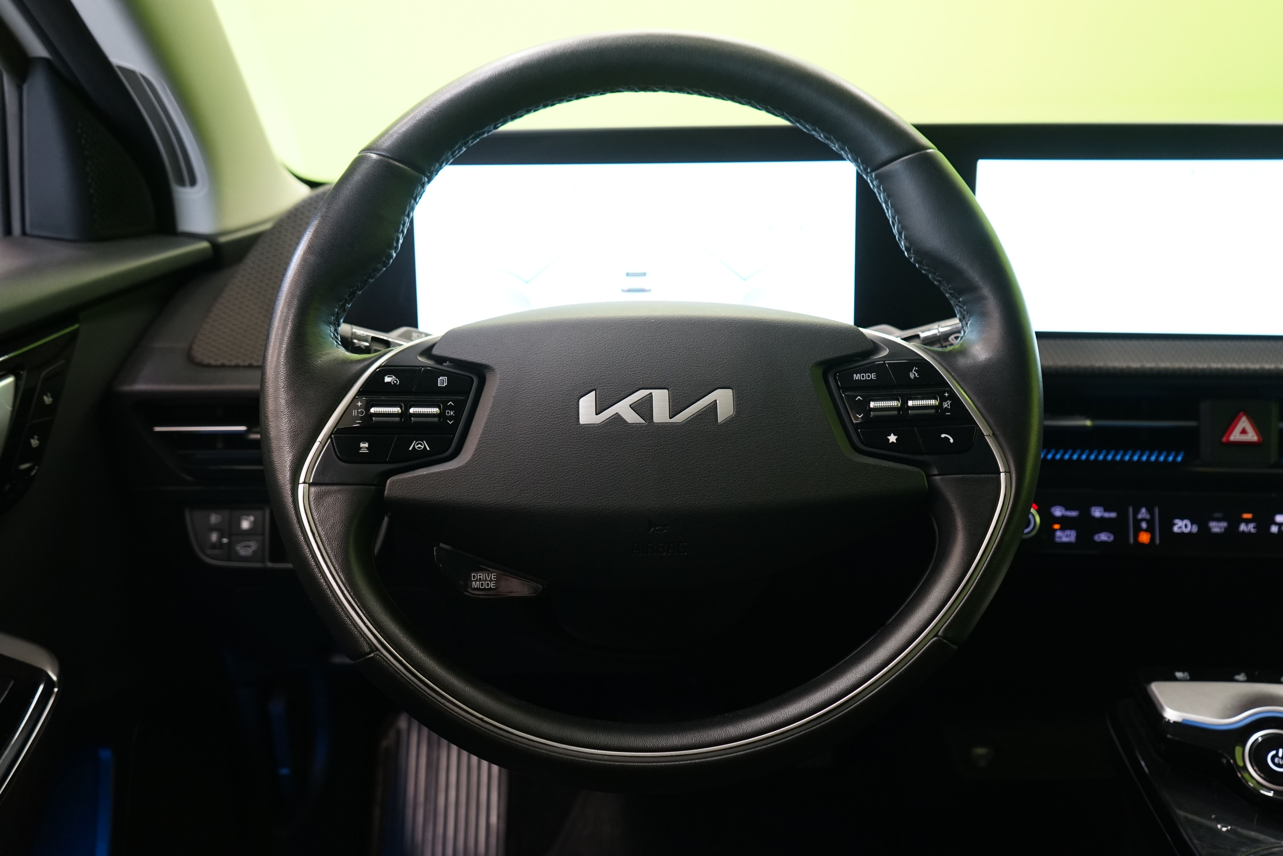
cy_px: 428
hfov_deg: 63.7
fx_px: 1033
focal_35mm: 29
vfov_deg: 45.0
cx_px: 642
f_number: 5
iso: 1250
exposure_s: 1/20
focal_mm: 29
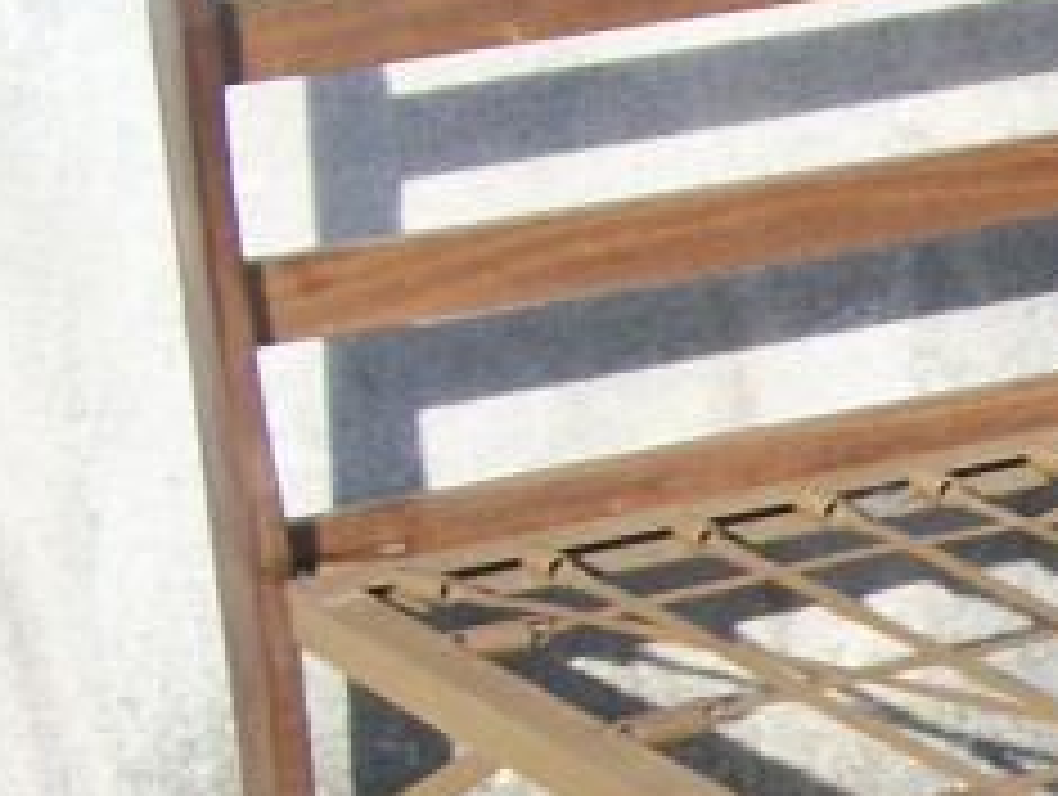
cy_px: 1165
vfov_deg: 8.4
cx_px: 2278
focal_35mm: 174
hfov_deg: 10.3
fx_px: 5326
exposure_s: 1/80
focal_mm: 5.7
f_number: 8.8
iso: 80
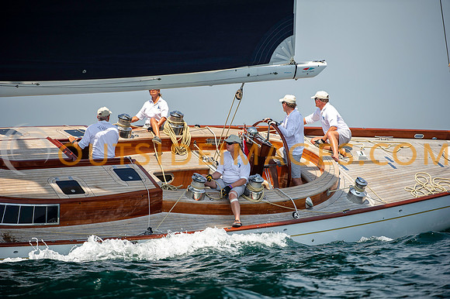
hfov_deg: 6.7
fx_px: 3873
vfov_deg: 4.4
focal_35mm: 310
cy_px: 150
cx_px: 225
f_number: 5
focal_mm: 310
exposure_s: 1/2000
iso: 400
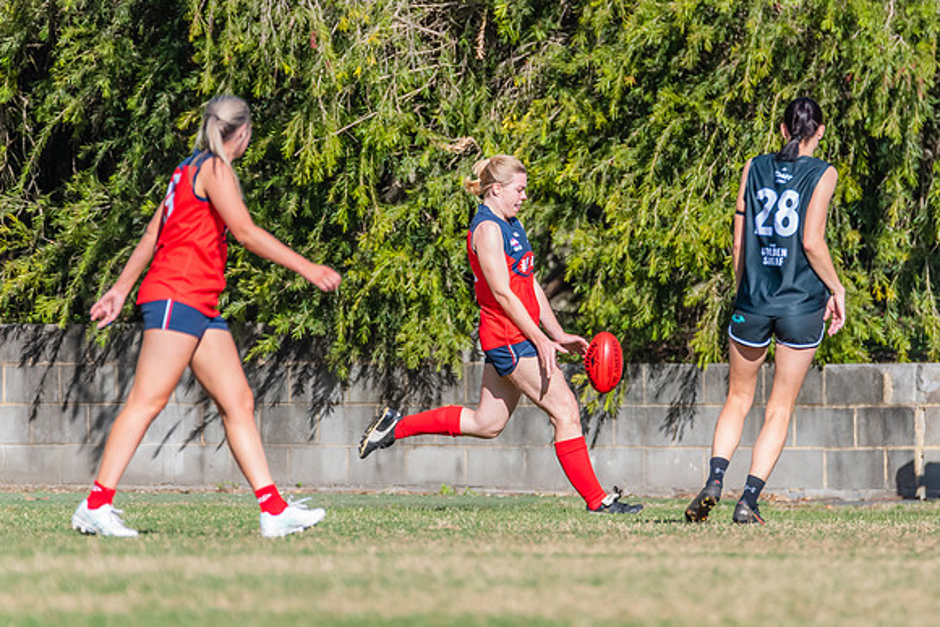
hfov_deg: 2.1
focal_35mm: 966
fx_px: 25241
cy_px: 228
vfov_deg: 1.4
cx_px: 534
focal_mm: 600
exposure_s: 1/1600
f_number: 8
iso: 800
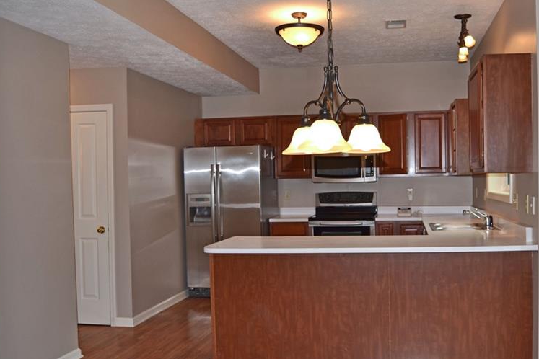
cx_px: 313
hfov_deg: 51.7
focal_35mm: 37
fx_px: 554
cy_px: 199
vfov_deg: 35.9
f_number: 3.5
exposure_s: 1/60
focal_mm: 18
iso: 100
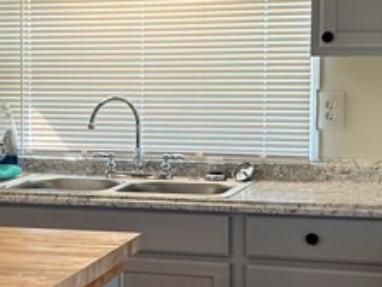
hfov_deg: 17.0
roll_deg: +0.7
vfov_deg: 13.4
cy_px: 131
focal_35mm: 111
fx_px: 1226
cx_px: -67
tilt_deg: -5.5
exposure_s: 1/120
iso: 125
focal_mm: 6.76
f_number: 1.78
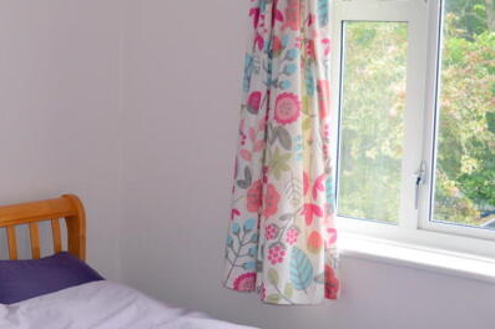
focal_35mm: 72
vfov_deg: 18.9
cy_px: 182
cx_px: 107
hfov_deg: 27.7
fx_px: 987
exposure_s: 1/100
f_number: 4.2
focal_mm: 29
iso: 400
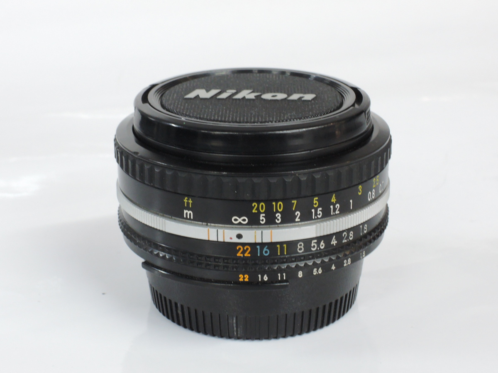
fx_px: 1223
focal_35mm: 85
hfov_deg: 23.0
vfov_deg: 17.4
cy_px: 186
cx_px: 249
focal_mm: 18.2
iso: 800
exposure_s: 1/20
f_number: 7.1
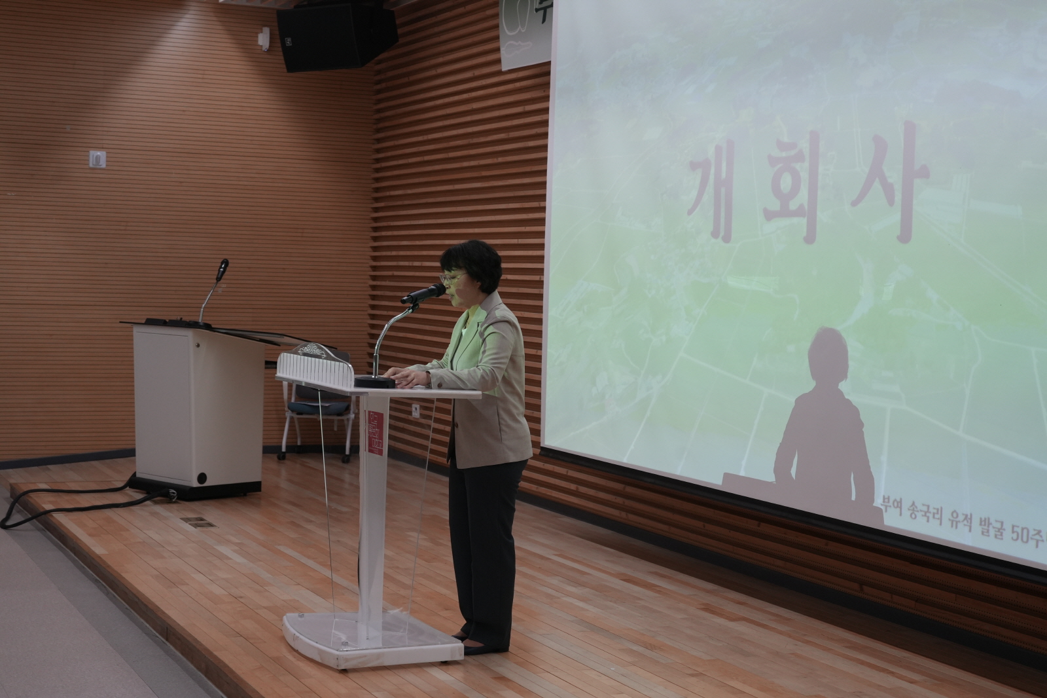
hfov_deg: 33.4
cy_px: 349
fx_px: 1745
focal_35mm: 60
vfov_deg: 22.6
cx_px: 524
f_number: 5.6
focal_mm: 60
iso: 1000
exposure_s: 1/160
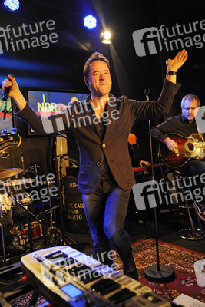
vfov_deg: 55.8
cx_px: 102
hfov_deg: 38.9
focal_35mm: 34
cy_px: 154
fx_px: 290
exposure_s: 1/160
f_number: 2.8
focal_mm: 34
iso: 800
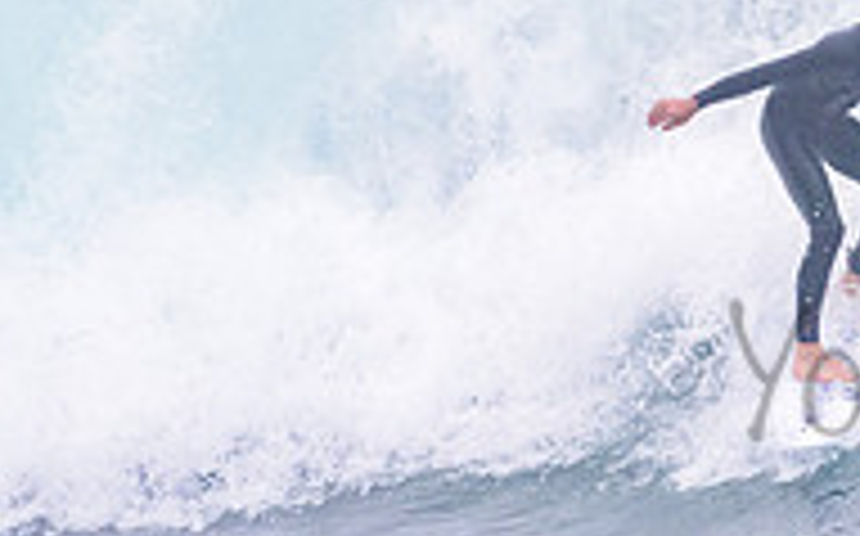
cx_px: 922
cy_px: 211
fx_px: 44446
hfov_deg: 1.1
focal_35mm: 1898
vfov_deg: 0.7
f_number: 5.6
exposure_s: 1/2000
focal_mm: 500
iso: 3200
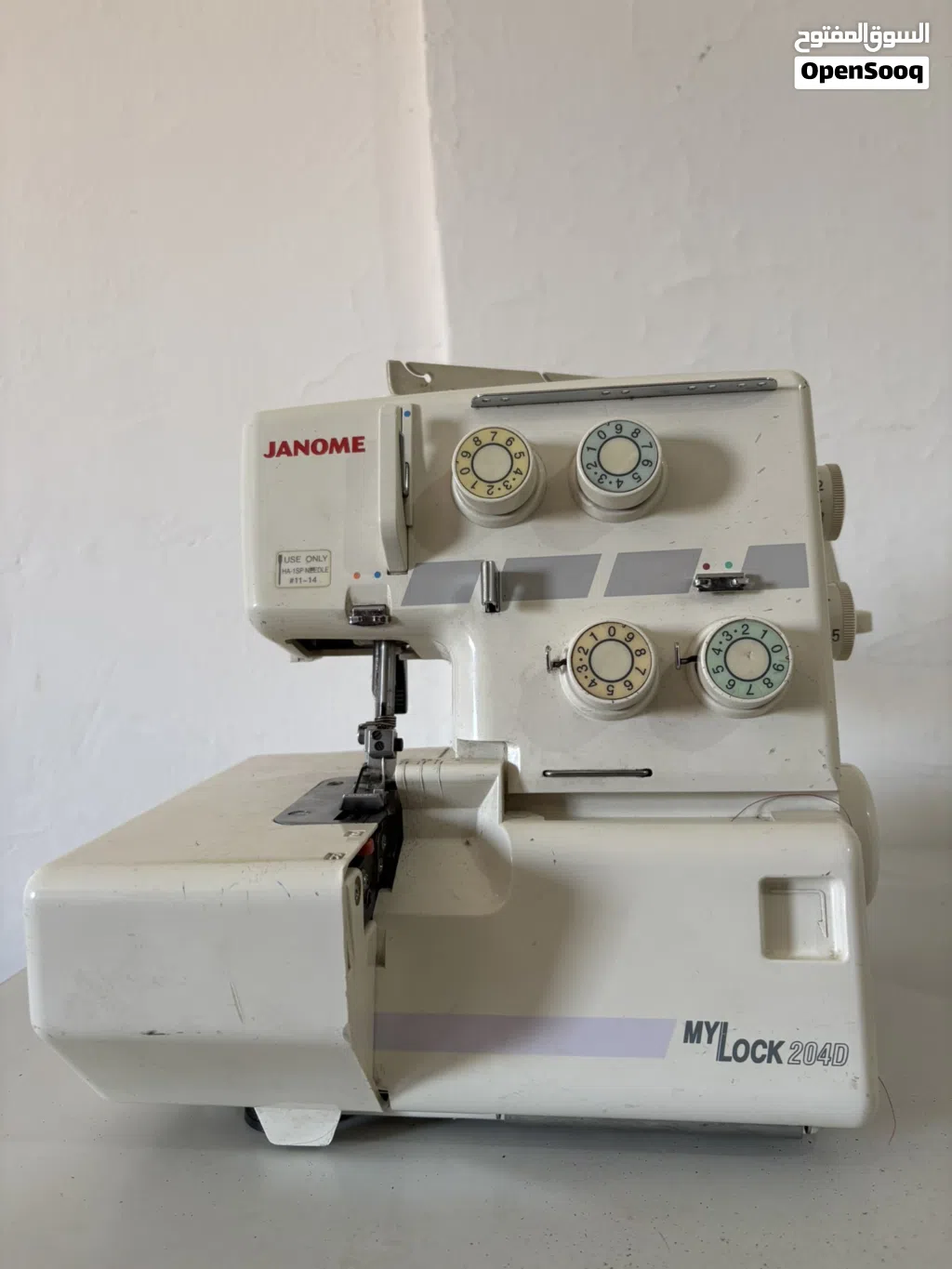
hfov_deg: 53.1
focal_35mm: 26
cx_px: 476
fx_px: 953
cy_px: 634
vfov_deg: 67.3
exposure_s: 1/100
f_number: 1.6
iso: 125
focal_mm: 5.96
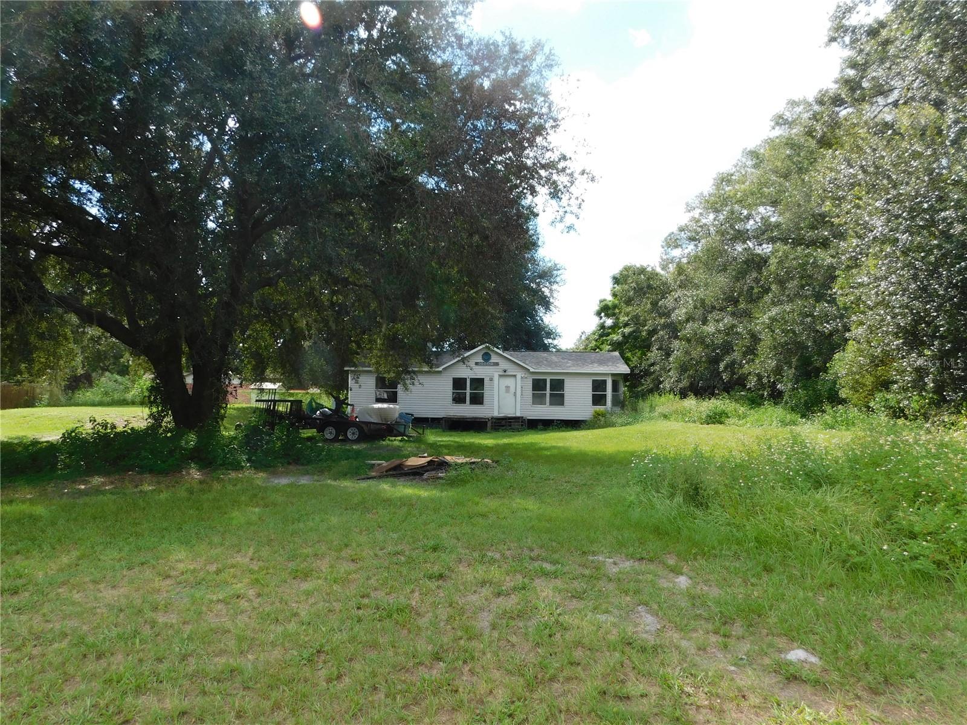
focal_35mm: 23
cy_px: 362
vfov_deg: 58.9
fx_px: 643
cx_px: 484
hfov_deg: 73.9
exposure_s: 1/640
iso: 125
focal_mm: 4
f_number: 3
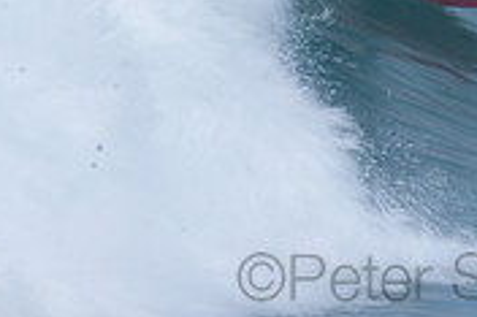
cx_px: 447
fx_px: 32723
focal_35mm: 2472
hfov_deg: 0.8
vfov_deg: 0.6
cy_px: -172
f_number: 25
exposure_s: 1/20
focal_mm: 500
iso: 100
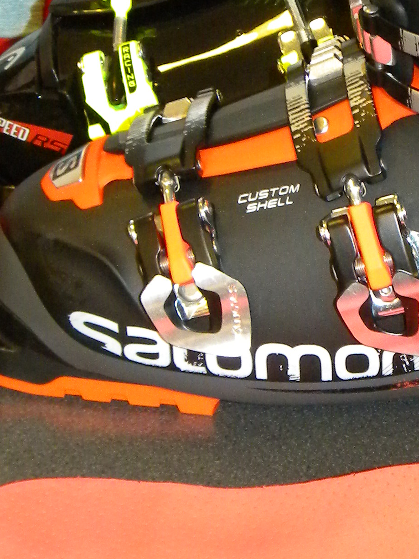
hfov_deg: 12.0
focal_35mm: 122
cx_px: 396
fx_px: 1970
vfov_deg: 16.2
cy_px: 281
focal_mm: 7.3
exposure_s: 1/30
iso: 400
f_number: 3.8
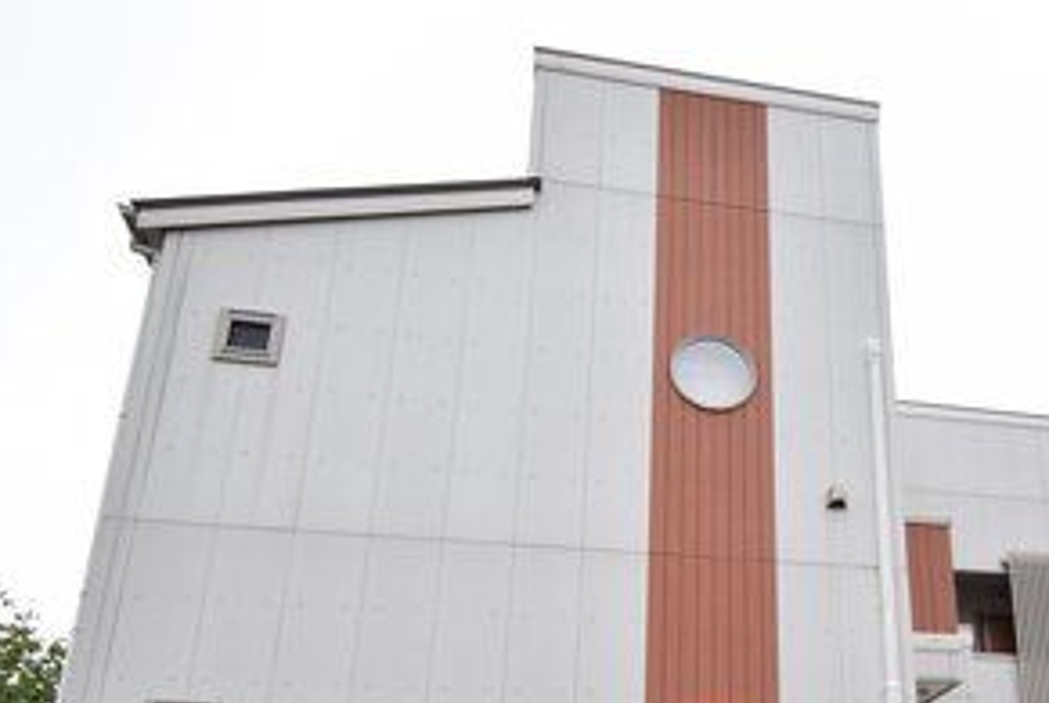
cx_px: 768
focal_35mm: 33
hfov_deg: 54.8
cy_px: 588
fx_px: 963
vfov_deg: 38.2
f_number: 5
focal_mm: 10
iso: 100
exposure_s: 1/100
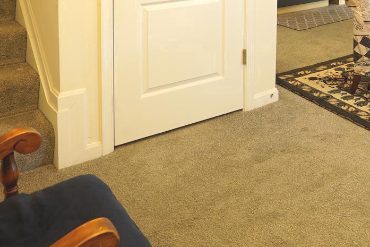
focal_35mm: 47
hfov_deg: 38.1
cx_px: 356
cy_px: -86
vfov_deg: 24.5
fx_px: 483
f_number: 8
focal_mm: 16
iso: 320
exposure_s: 1/2
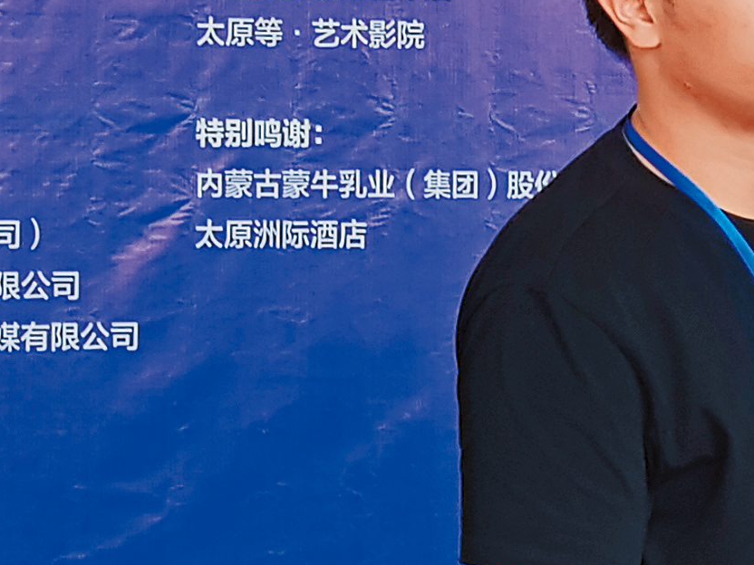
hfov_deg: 7.8
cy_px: 190
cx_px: 931
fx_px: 5489
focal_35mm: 252
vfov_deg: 5.9
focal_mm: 6
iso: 32
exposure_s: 1/50
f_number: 2.4
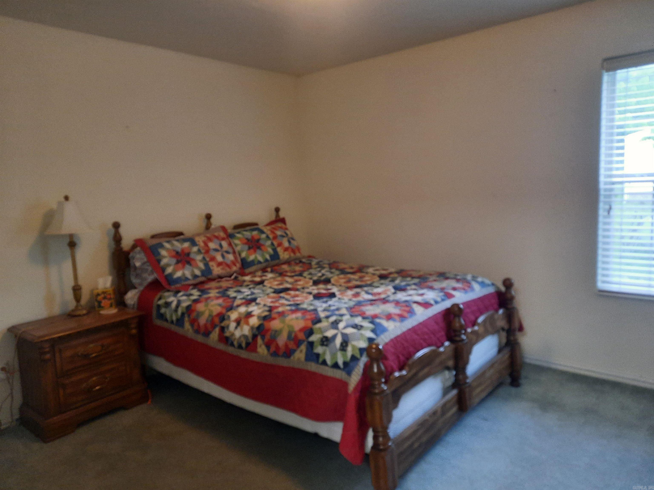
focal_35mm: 25
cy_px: 245
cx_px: 327
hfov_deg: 69.4
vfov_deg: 54.9
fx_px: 472
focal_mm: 4.6
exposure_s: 1/30
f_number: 2
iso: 320
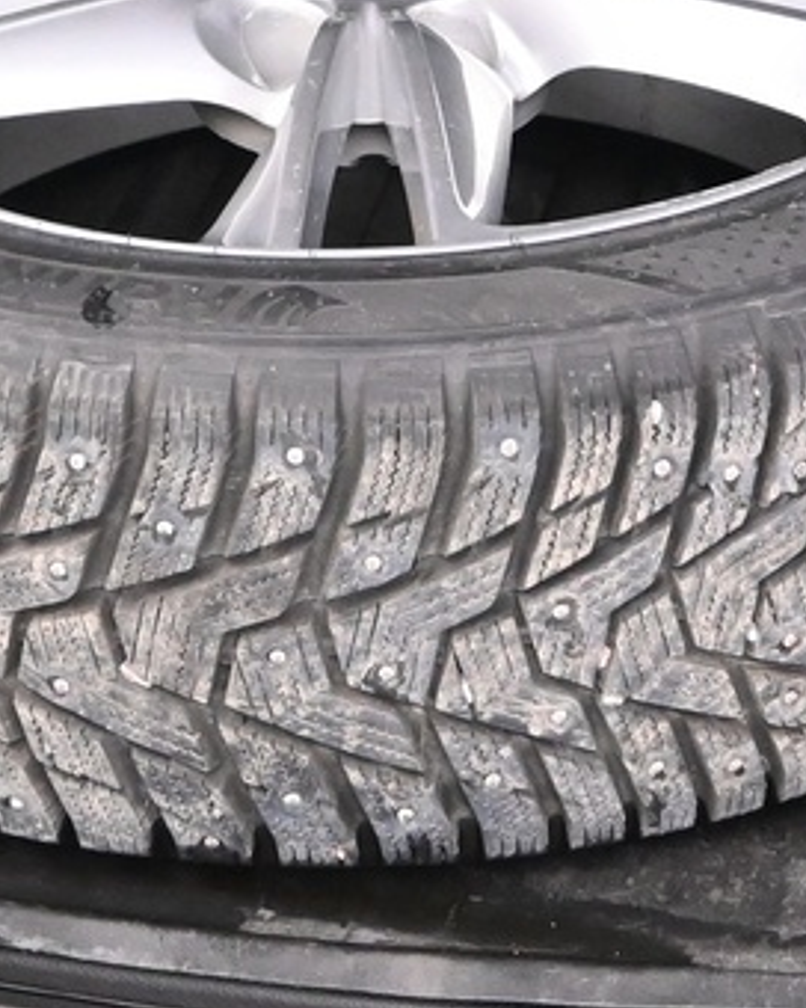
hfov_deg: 11.2
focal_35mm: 137
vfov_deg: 13.8
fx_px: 4096
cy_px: -33
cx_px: 498
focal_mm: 20.5
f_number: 3.8
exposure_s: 1/40
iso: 2500
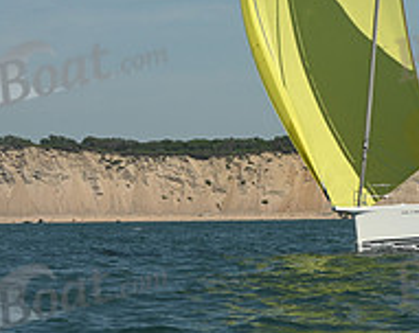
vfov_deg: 7.6
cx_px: 283
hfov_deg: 9.7
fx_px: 2475
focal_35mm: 200
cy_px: -58
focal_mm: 70
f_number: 10
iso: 320
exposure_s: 1/1000
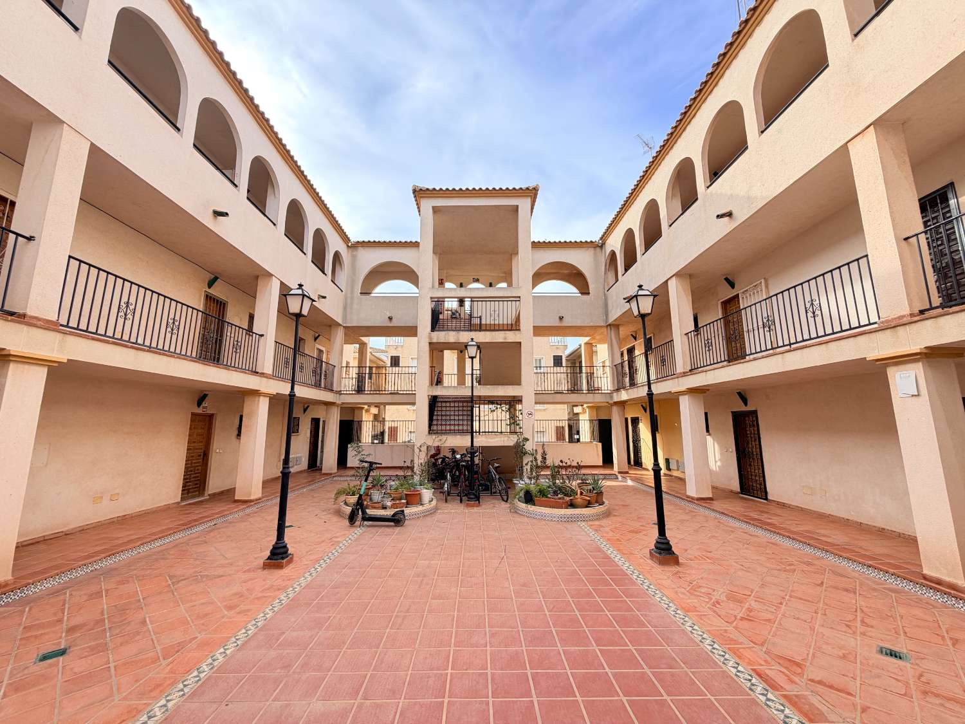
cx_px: 482
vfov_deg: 85.7
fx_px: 390
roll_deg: +0.2
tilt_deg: +9.4
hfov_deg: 102.1
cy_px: 362
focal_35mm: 14
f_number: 2.2
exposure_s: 1/195
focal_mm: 2.22
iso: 40
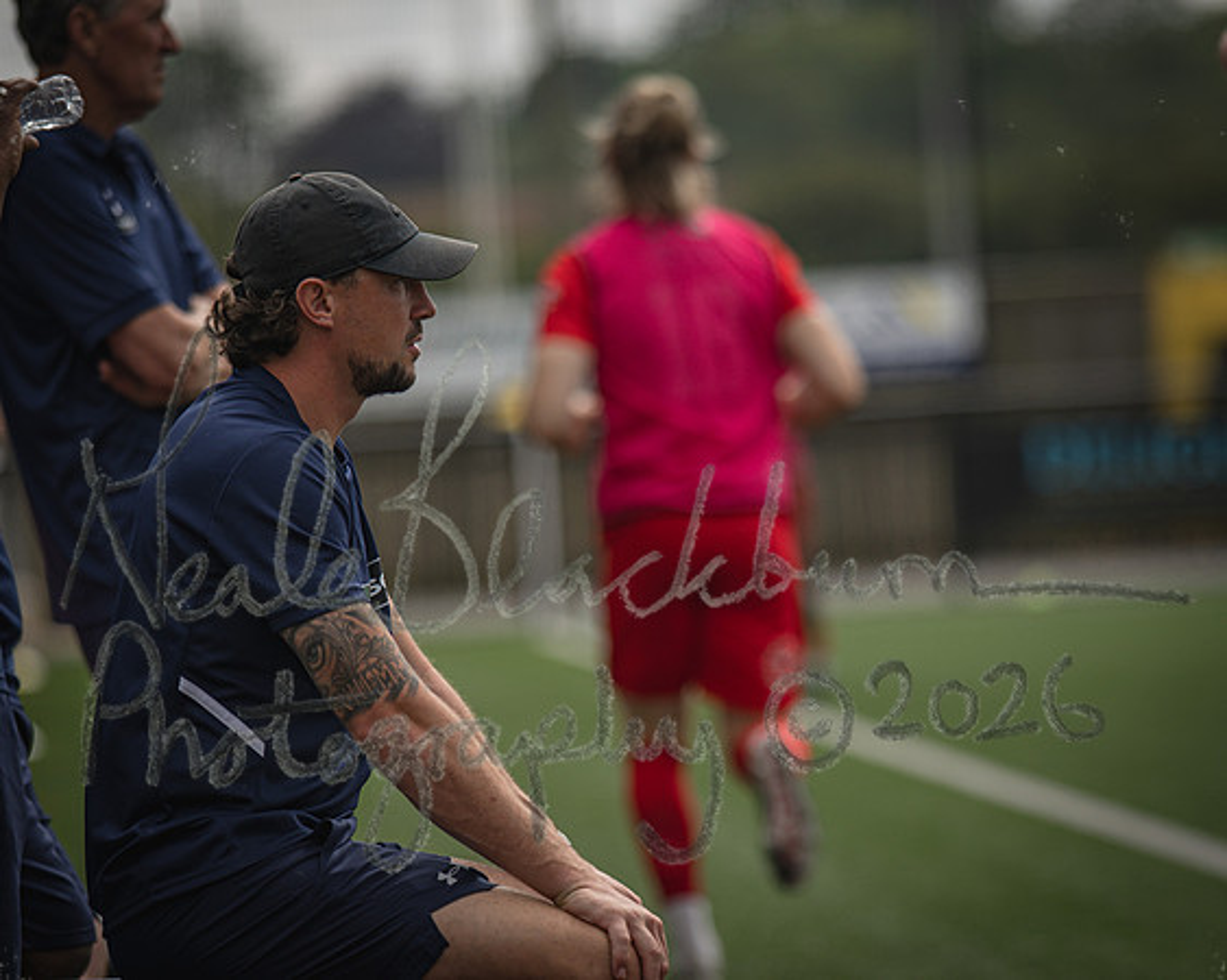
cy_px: 490
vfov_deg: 6.8
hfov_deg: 8.5
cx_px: 614
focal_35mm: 228
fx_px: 8262
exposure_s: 1/3200
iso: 100
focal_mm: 135
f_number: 1.8
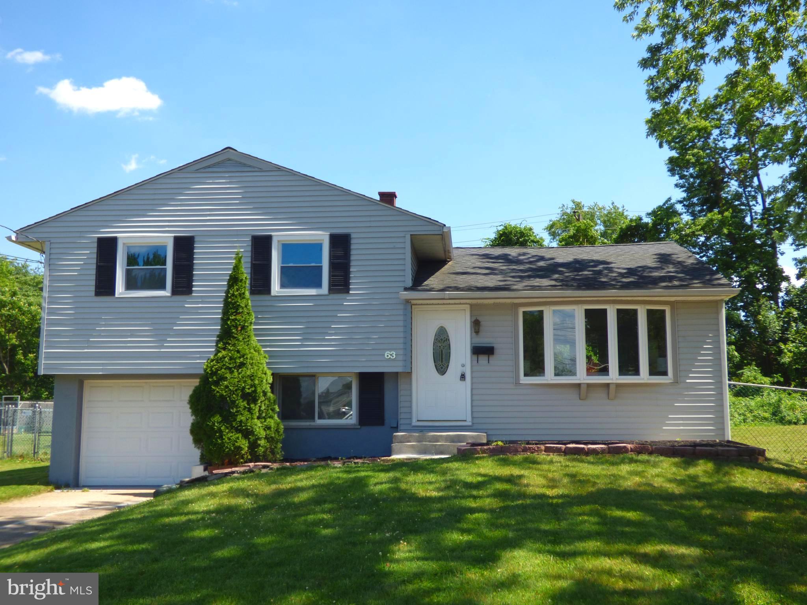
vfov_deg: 39.7
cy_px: 302
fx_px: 839
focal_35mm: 36
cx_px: 404
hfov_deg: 51.4
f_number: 3.5
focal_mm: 6.47
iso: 100
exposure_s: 1/640
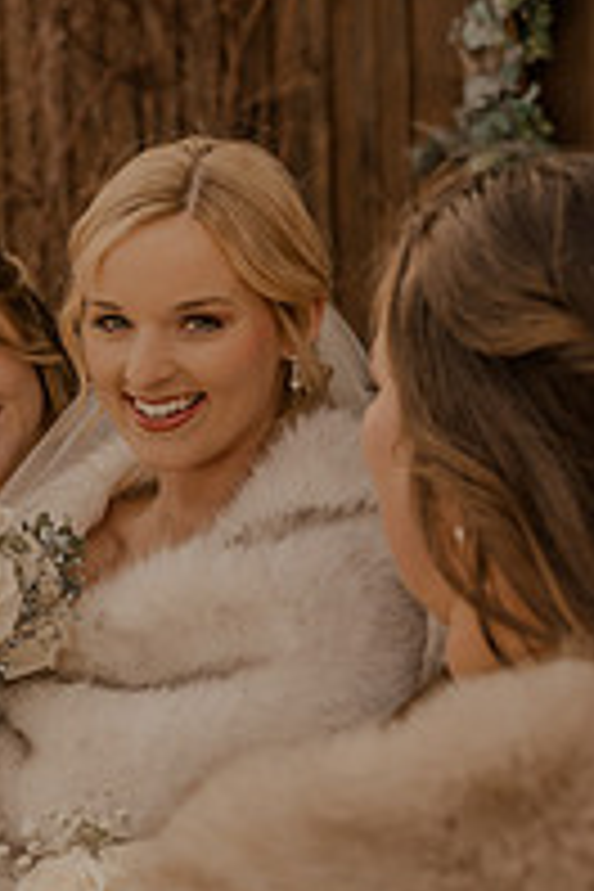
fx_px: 1658
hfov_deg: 20.1
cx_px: 130
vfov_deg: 30.1
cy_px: 414
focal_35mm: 67
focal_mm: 29.5
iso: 125
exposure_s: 1/400
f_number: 2.8
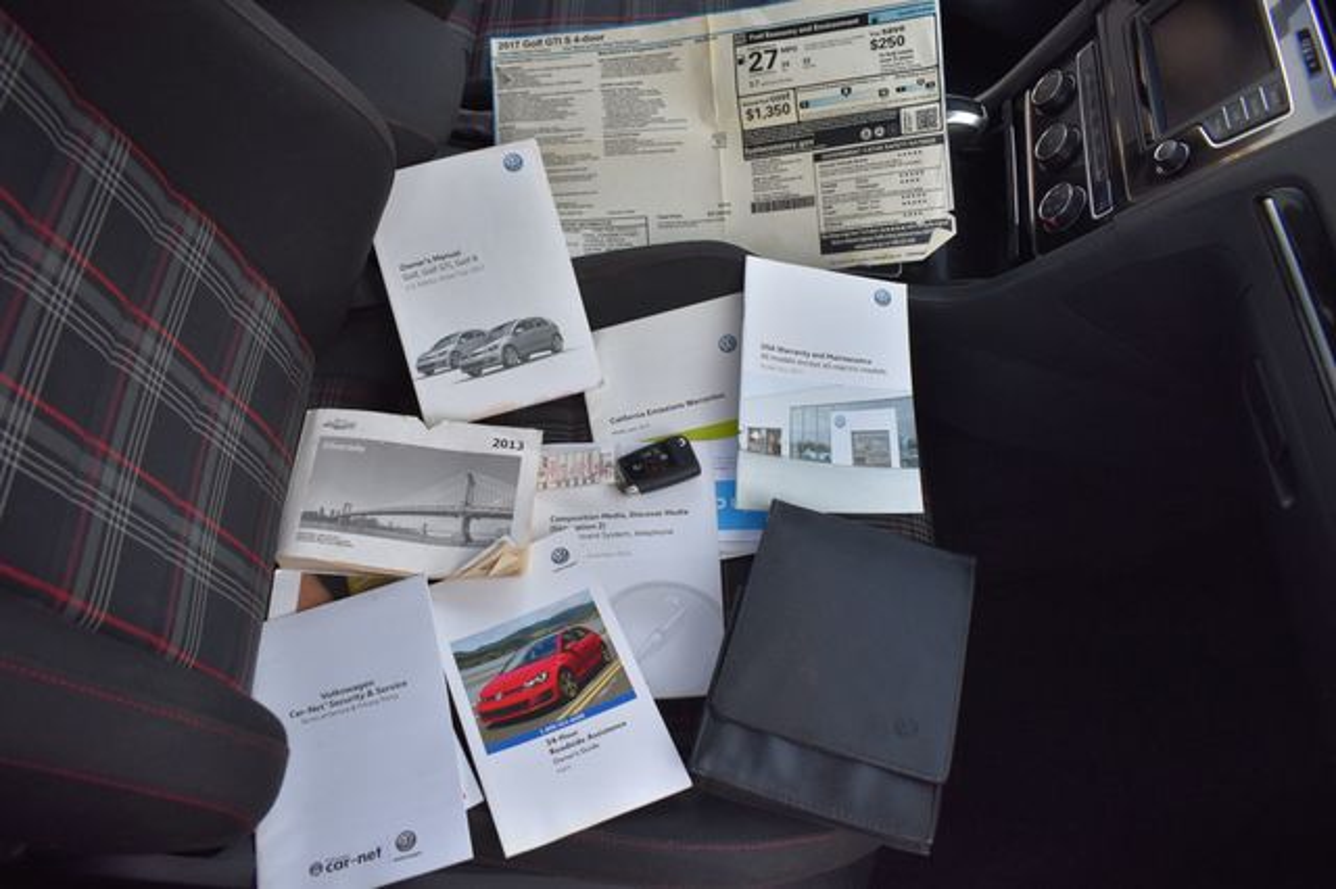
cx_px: 668
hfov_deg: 67.4
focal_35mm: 27
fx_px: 1001
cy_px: 444
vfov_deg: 47.9
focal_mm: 18
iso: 400
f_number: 5.6
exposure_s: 1/125
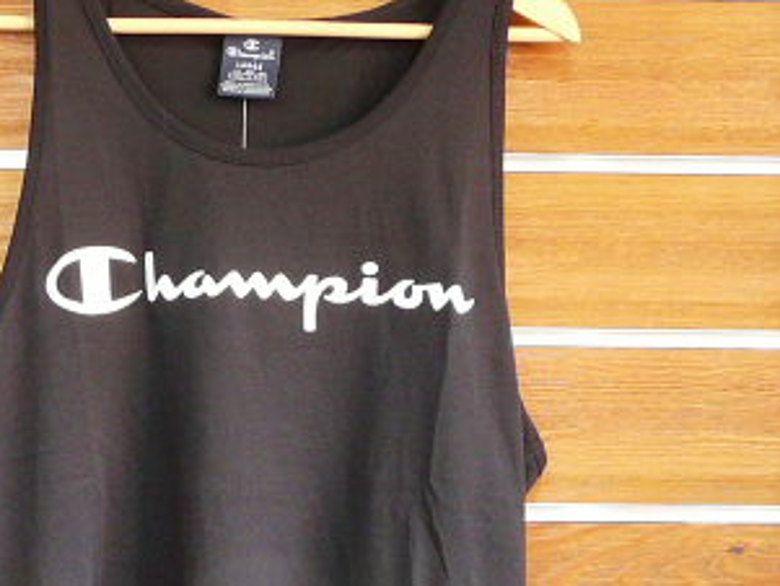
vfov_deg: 14.4
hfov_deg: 19.2
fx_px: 2299
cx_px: 267
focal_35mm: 102
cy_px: 495
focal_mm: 4.9
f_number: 2.8
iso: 200
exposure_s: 1/8
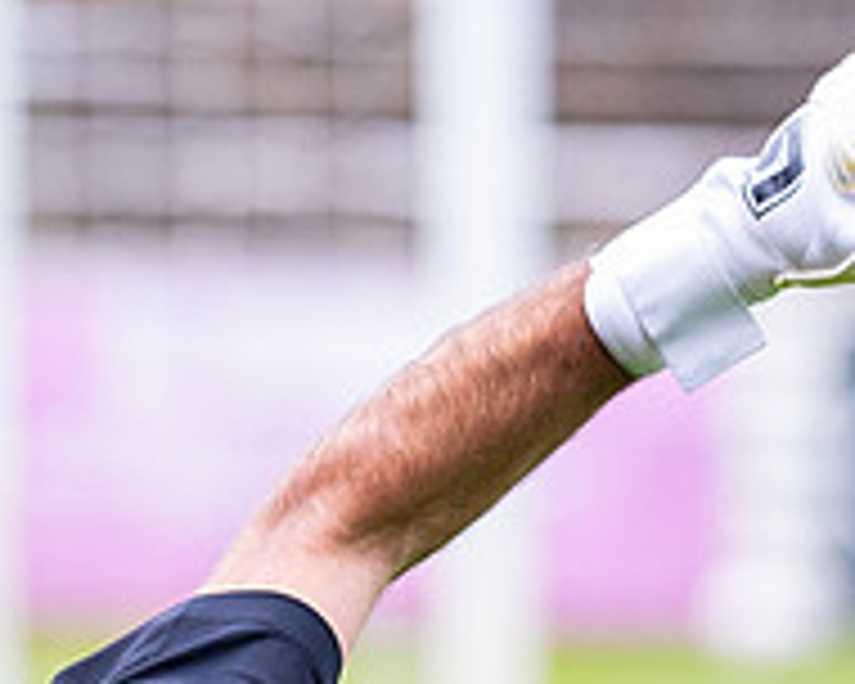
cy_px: 673
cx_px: 229
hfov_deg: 2.1
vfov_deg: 1.6
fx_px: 23862
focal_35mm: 943
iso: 640
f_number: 2.2
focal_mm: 135
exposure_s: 1/2000
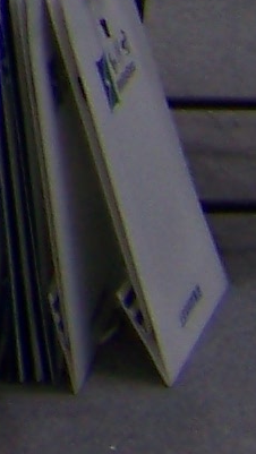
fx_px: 3844
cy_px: -896
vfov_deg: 6.2
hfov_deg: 3.4
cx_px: -1263
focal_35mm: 319
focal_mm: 5.85
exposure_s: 1/60
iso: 64
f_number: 2.8
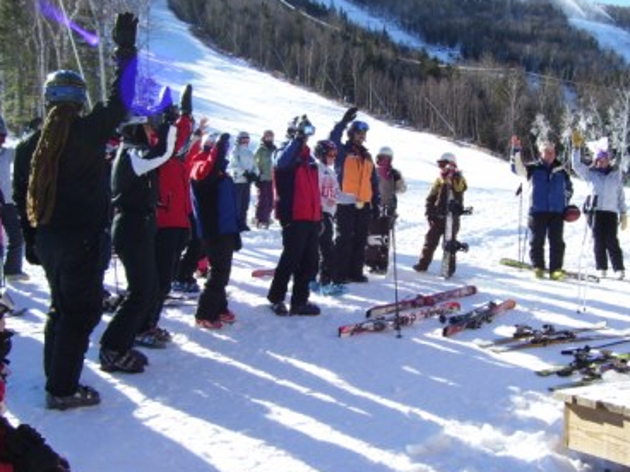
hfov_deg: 42.0
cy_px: 221
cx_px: 358
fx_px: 819
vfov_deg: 32.2
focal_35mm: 45
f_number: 4.8
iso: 80
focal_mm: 6
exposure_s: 1/350
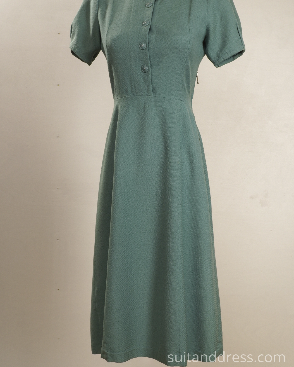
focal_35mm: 55
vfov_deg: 34.1
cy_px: 154
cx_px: 148
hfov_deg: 27.6
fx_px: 598
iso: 200
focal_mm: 32
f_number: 14
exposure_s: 1/3
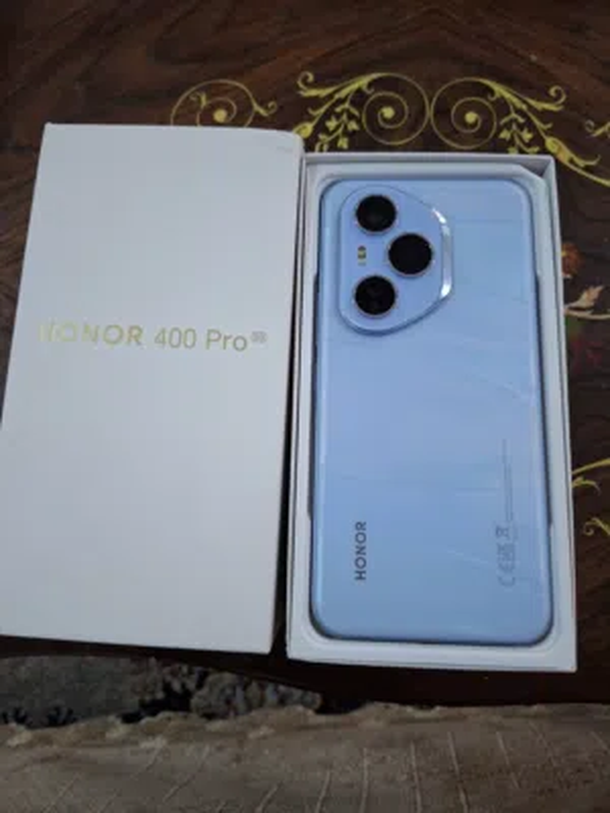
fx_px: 540
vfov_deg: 73.9
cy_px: 406
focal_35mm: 23
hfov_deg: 58.9
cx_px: 305
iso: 320
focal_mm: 5.54
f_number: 1.8
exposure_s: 1/50
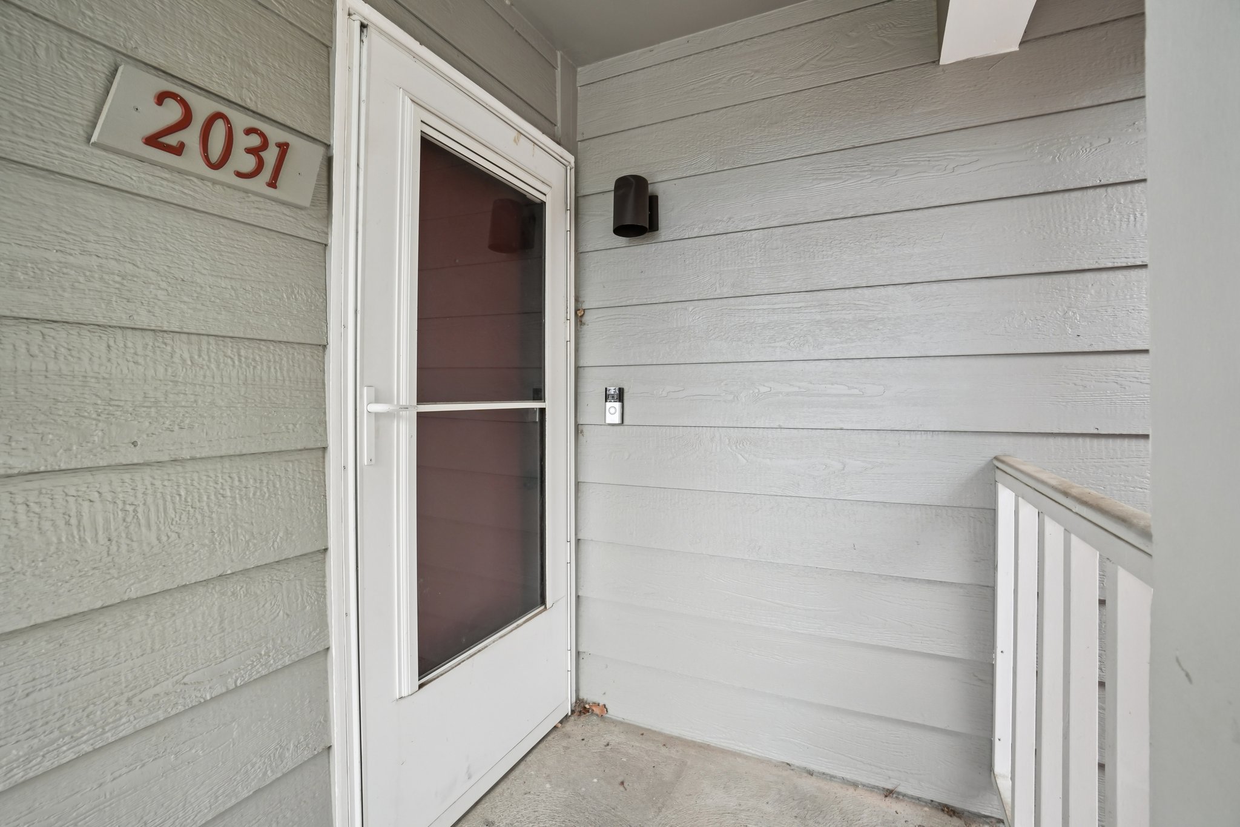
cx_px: 620
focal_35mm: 15
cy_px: 414
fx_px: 517
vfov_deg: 77.3
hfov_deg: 100.4
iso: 400
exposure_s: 1/25
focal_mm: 10
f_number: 8
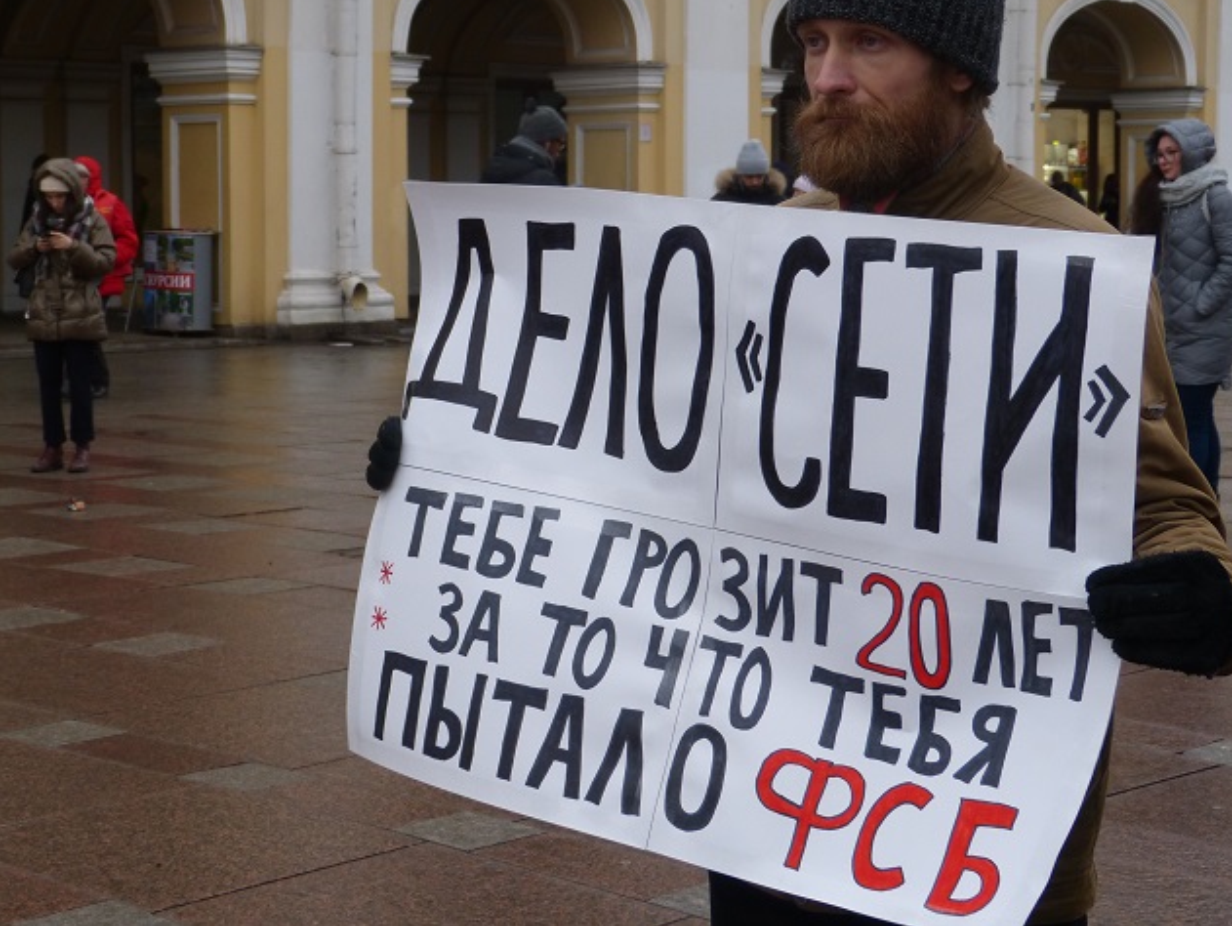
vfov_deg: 22.6
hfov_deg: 29.8
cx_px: 543
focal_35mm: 65
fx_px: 2315
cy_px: 403
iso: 100
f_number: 3.2
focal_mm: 10.2
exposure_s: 1/100
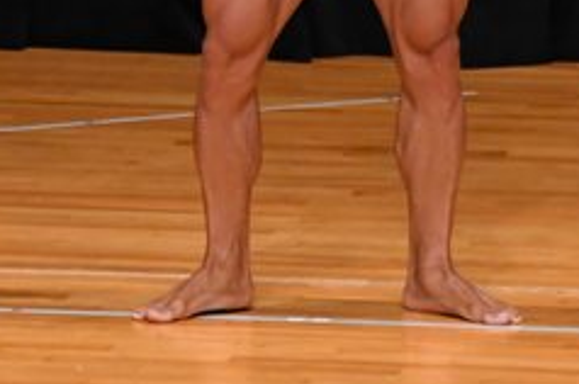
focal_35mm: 881
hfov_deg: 2.3
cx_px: -38
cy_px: -136
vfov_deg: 1.6
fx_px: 14150
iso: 3200
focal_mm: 180
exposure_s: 1/400
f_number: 5.6
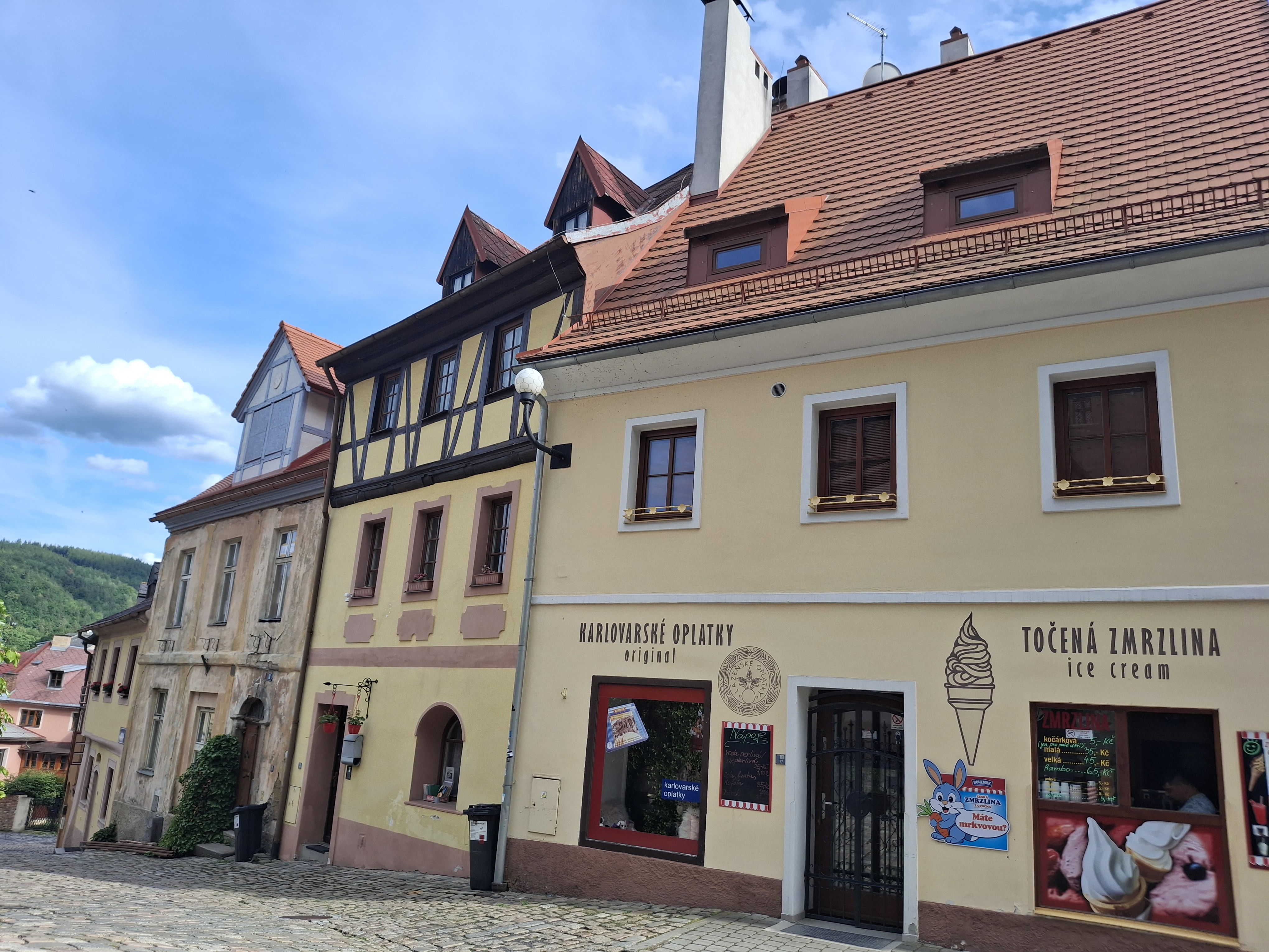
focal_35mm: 25
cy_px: 476
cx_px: 634
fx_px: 916
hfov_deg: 69.4
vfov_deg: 54.9
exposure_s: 1/1202
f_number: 1.8
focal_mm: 4.69
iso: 32
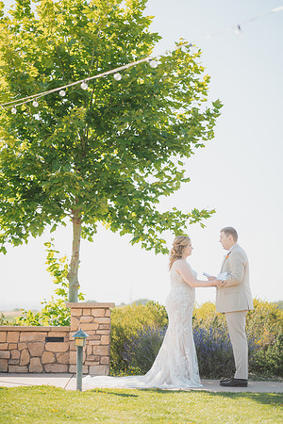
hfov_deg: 16.1
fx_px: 1002
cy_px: 212
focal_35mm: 85
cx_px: 142
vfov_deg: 23.9
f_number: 1.8
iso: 125
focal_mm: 85
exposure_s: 1/2000
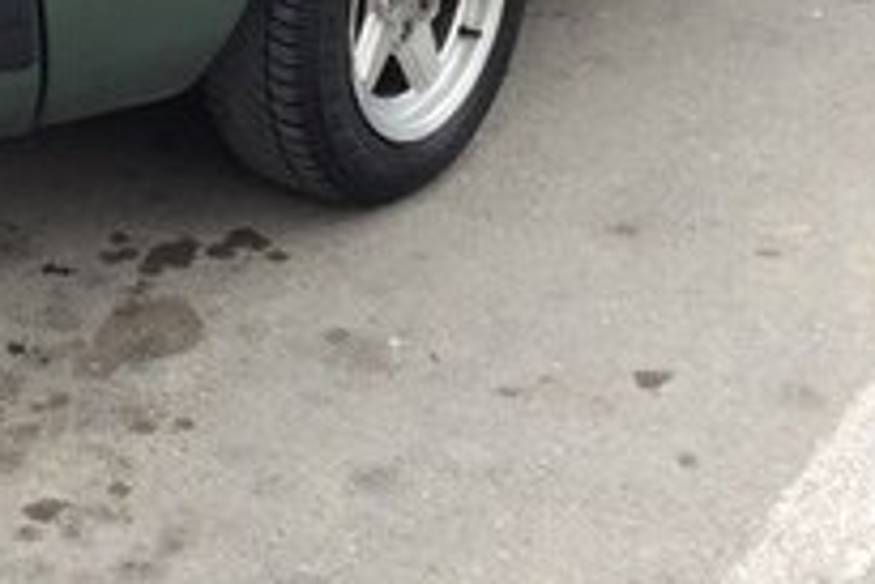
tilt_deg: -16.9
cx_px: 158
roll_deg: -0.6
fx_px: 2359
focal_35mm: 97
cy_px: -224
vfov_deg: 13.5
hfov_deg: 20.7
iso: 32
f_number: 2.2
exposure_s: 1/100
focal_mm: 4.15
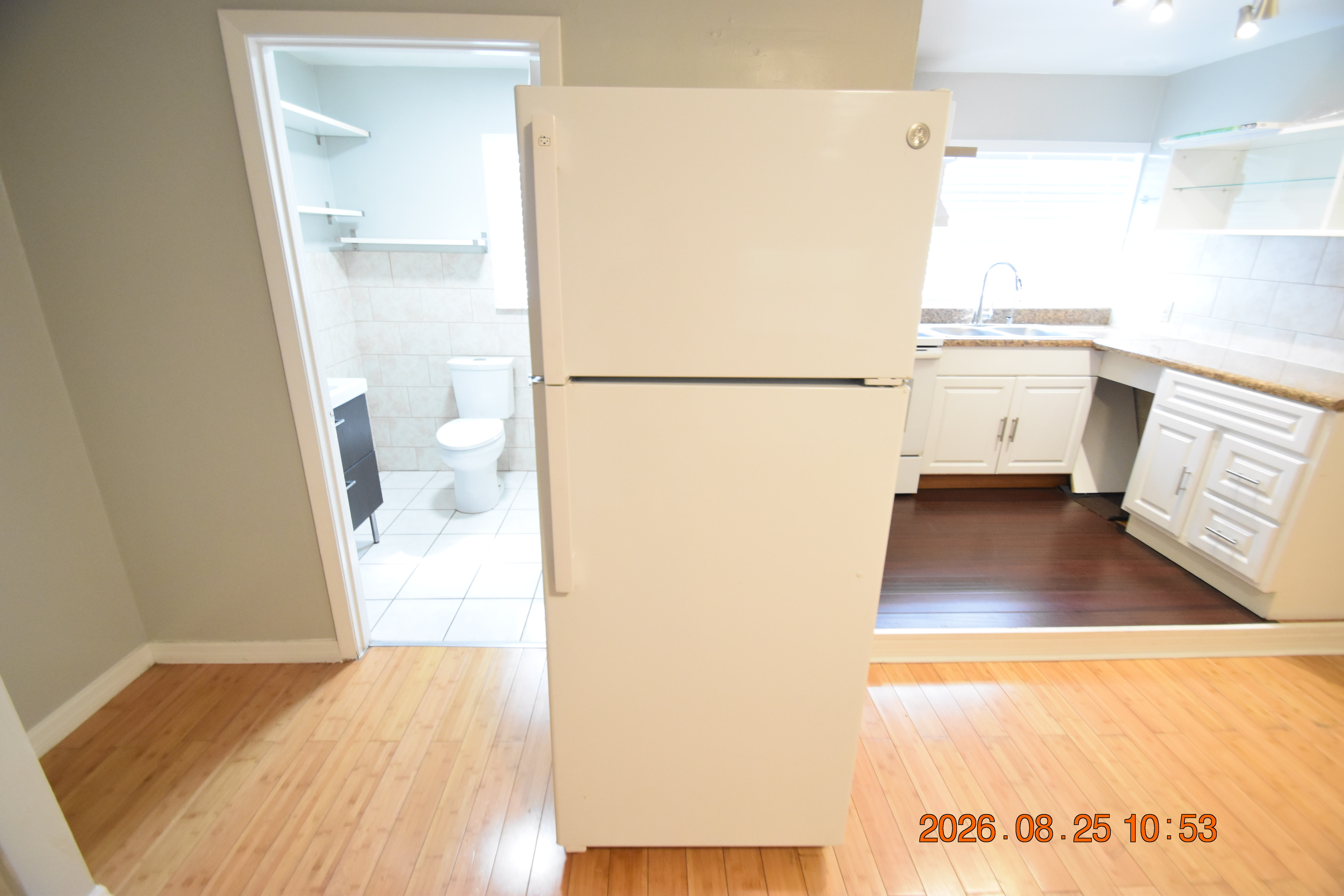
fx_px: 560
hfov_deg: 100.4
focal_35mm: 15
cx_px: 672
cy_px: 448
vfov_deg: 77.3
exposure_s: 1/60
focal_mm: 10
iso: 2200
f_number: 3.5
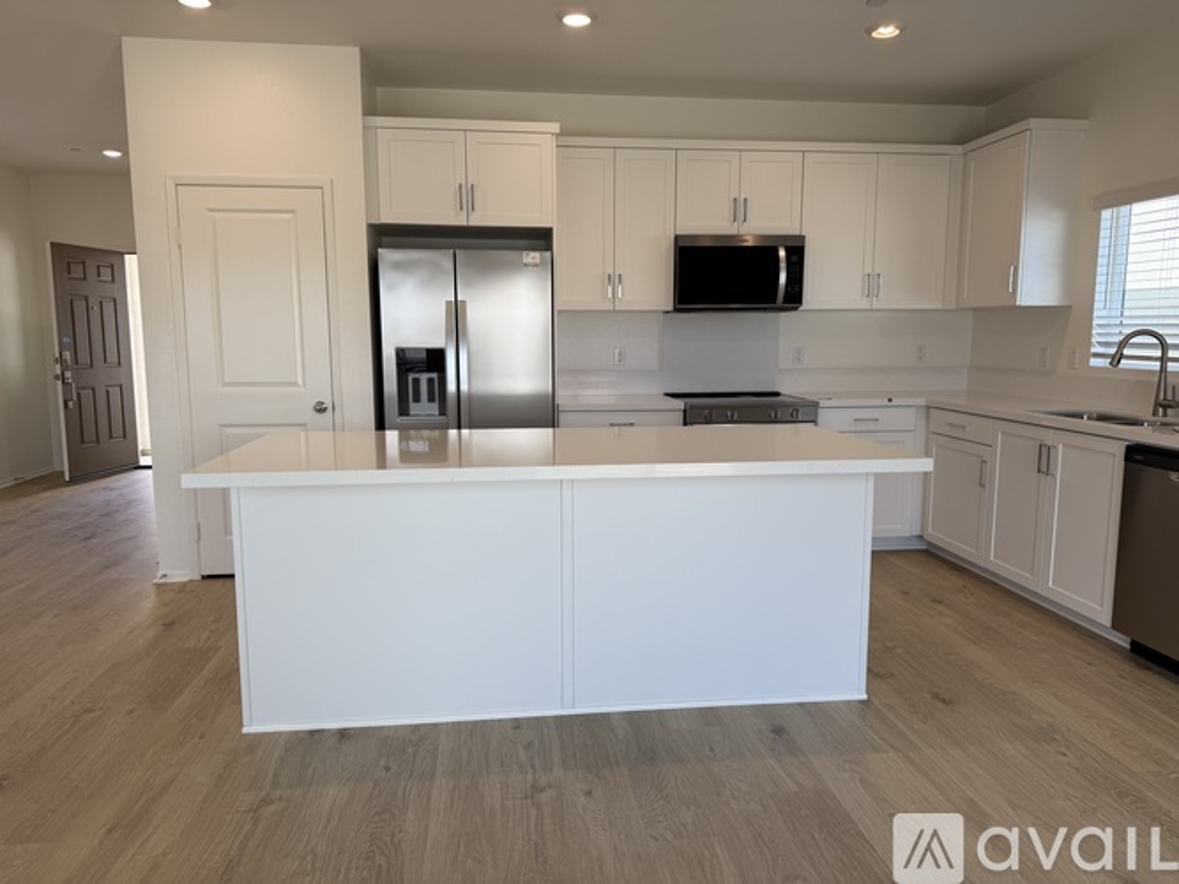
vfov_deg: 56.8
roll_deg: -0.1
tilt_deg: -6.7
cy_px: 442
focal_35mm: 24
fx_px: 817
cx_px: 590
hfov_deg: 71.6
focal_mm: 6.76
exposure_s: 1/236
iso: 64
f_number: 1.78
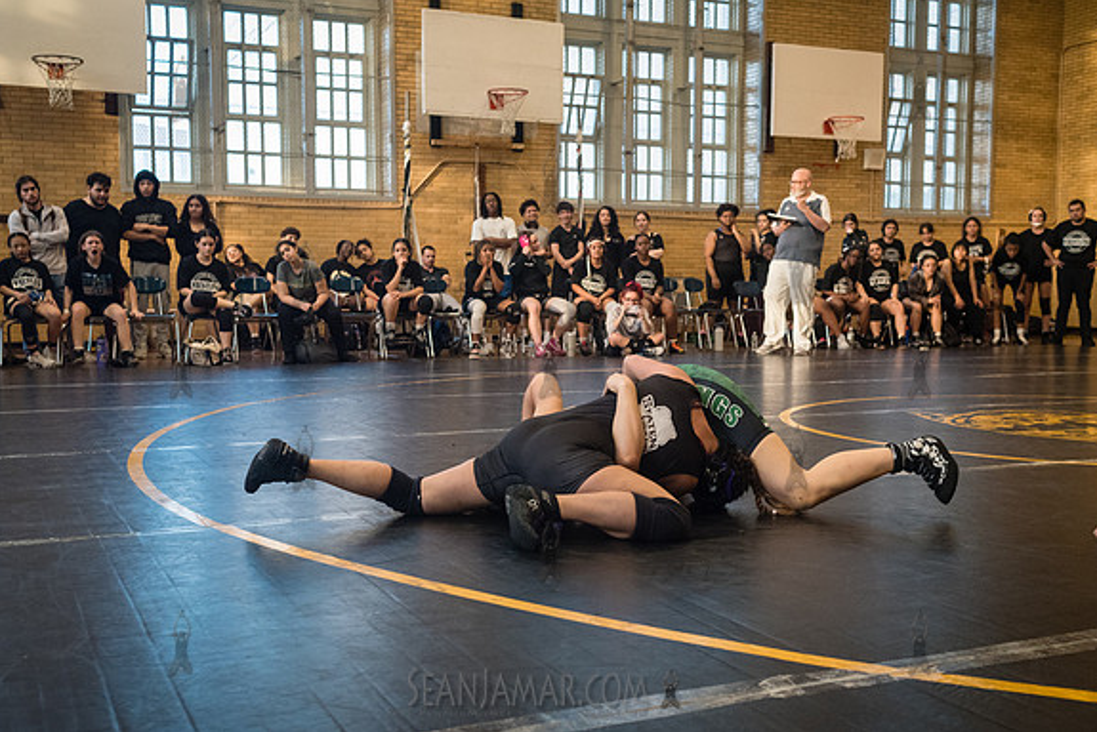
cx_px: 567
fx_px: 1219
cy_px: 400
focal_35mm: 40
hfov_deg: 48.4
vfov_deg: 33.4
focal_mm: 35
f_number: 4
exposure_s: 1/320
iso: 4000
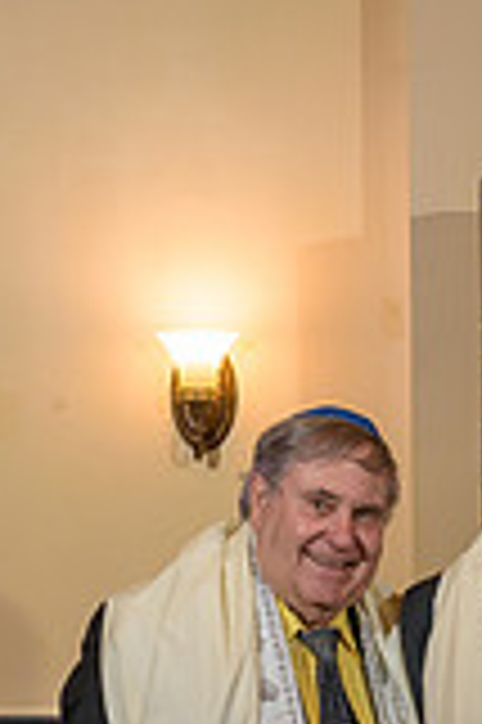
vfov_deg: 12.4
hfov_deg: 8.4
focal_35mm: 162
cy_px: 841
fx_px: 3260
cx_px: 577
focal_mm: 58
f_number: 5
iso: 1000
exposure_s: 1/125
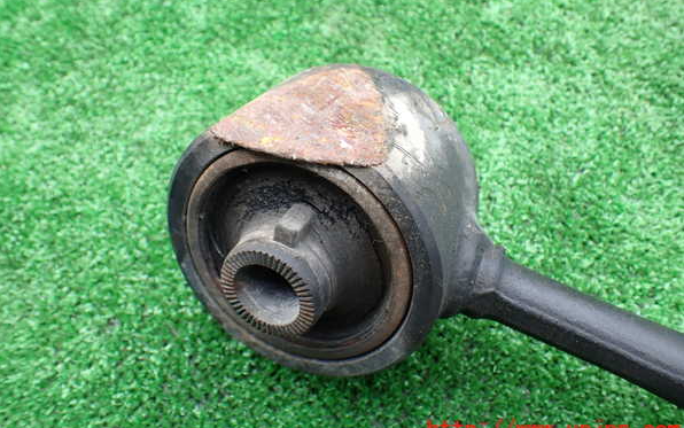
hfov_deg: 59.6
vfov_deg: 39.4
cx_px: 342
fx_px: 597
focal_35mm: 32
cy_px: 187
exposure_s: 1/125
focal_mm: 5.4
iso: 100
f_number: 2.3
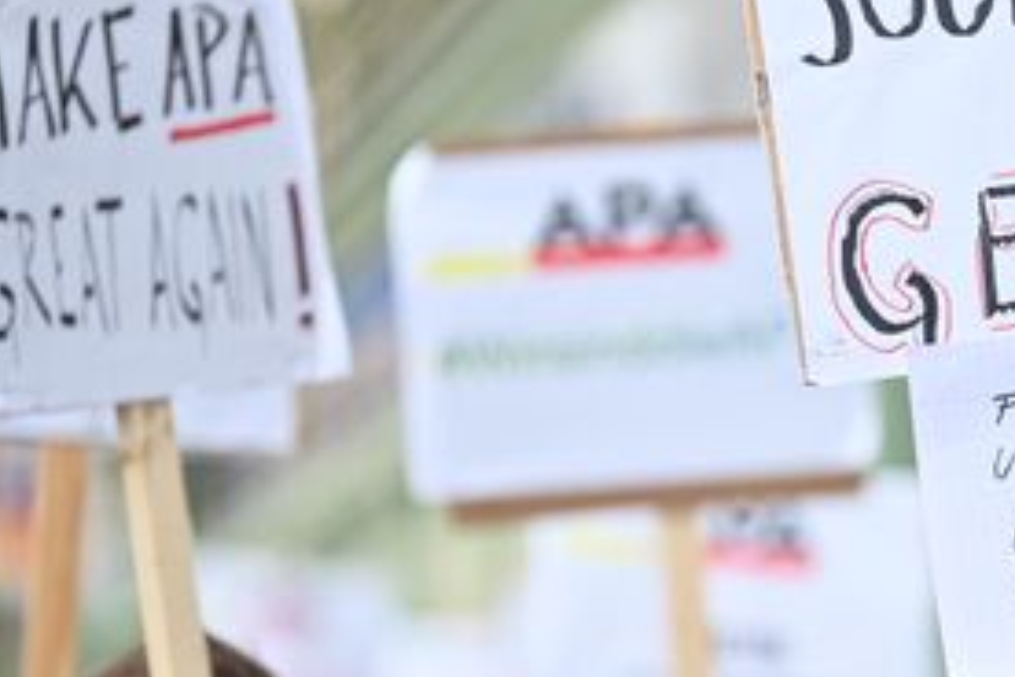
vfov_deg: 4.4
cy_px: 488
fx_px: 8881
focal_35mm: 315
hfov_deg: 6.5
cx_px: 765
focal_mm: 170
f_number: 2.8
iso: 100
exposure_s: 1/800
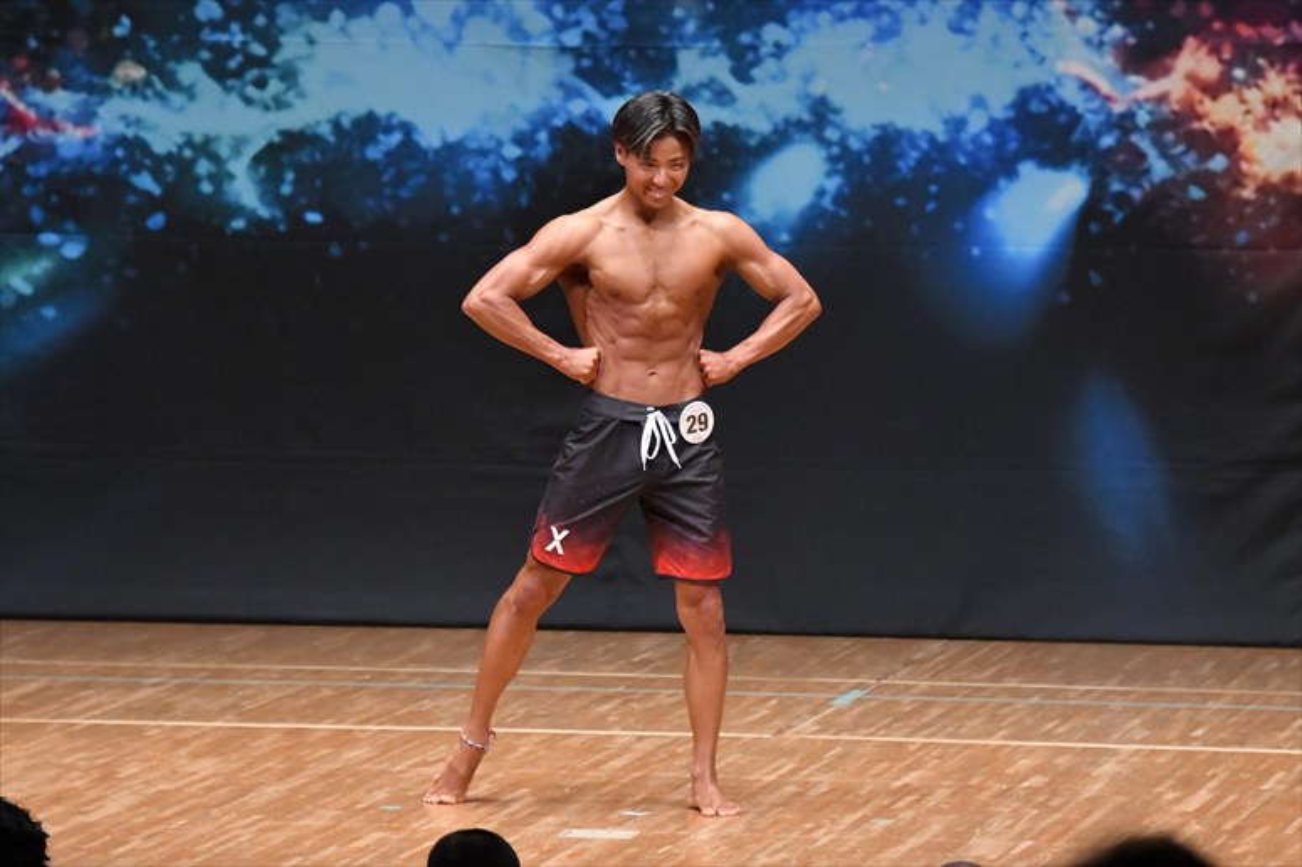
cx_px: 651
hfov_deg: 7.6
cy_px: 434
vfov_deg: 5.1
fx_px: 9760
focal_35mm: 270
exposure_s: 1/400
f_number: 5.6
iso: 8000
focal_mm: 180
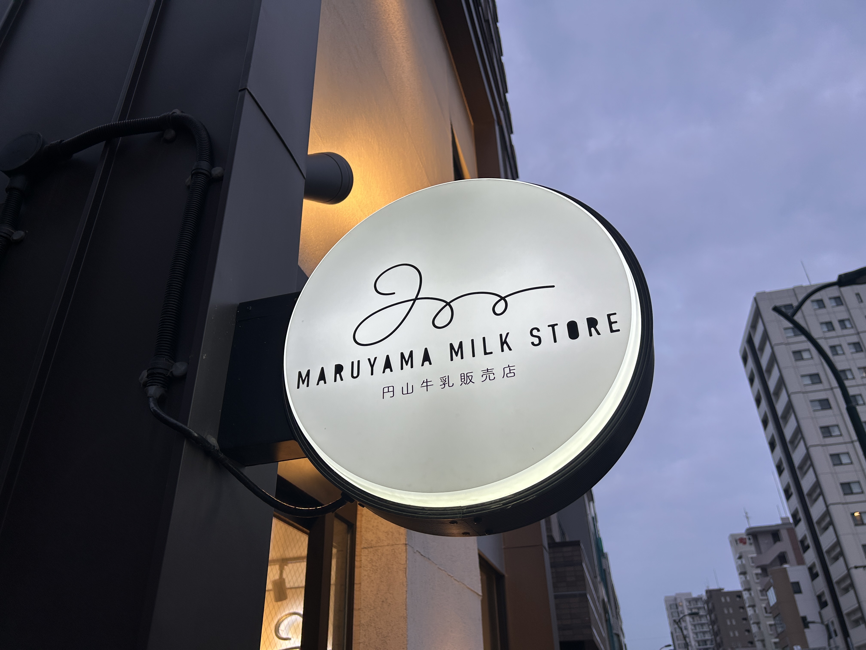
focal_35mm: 26
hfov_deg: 67.3
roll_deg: +2.6
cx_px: 433
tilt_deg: +33.5
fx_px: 650
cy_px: 325
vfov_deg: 53.1
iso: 32
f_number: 1.5
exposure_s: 1/148
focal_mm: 5.7
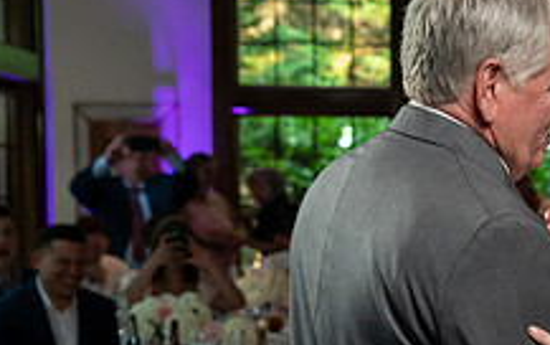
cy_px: 354
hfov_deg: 11.9
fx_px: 2580
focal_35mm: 172
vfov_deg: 7.6
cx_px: 636
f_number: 5.6
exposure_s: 1/200
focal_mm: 62
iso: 2000
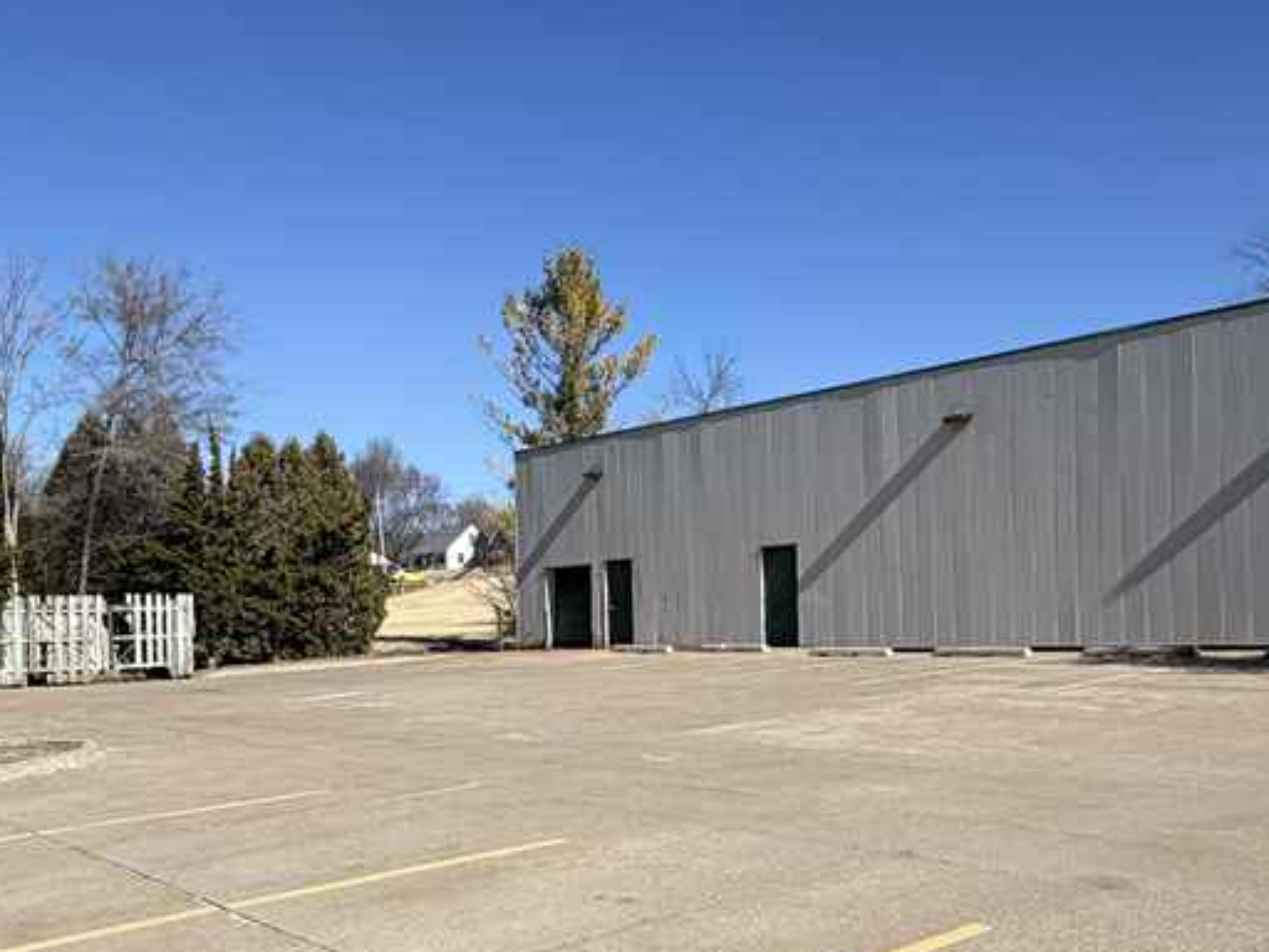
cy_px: 631
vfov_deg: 40.2
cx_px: 582
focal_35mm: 35
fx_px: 1283
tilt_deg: -0.8
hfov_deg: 52.6
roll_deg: +1.8
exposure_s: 1/928
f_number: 2.2
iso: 20
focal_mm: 2.22
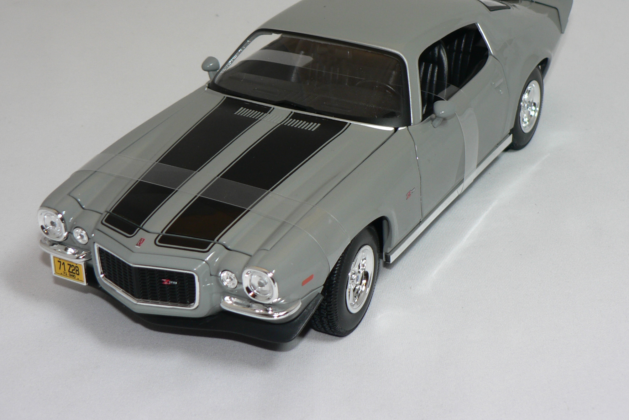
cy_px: 142
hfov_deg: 29.2
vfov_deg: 19.7
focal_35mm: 69
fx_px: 1205
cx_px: 332
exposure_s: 1/60
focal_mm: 8.7
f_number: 2.8
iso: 80
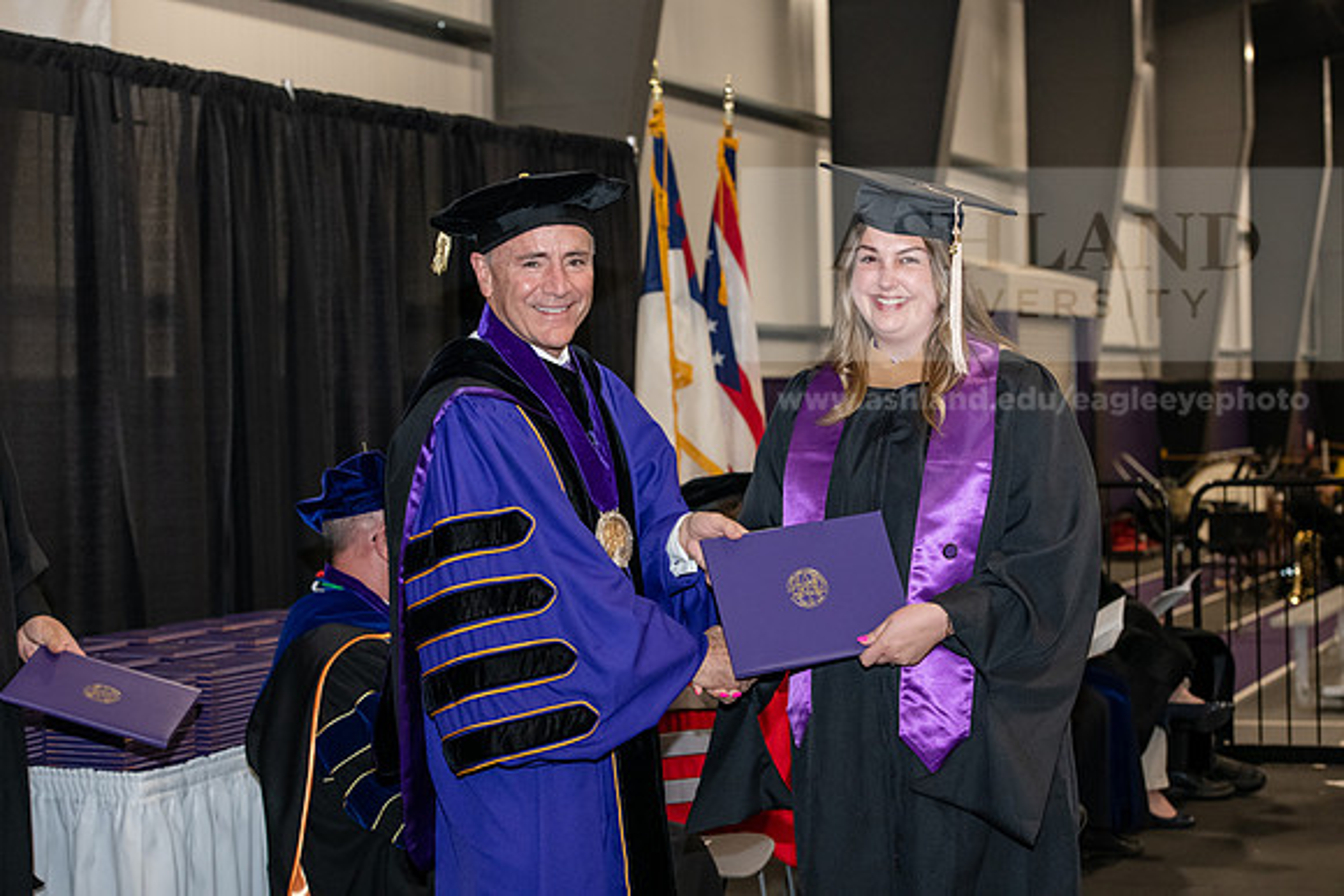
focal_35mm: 70
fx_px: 2614
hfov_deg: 28.8
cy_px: 448
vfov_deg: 19.5
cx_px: 672
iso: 2500
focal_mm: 70
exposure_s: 1/200
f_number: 5.6
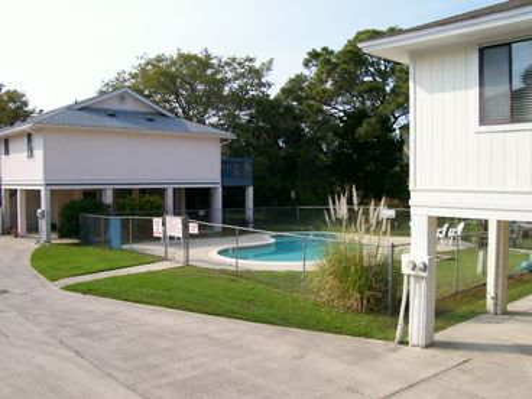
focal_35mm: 34
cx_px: 266
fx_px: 523
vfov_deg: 41.8
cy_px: 200
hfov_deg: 54.0
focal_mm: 5.6
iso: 80
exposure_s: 1/358
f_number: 5.1
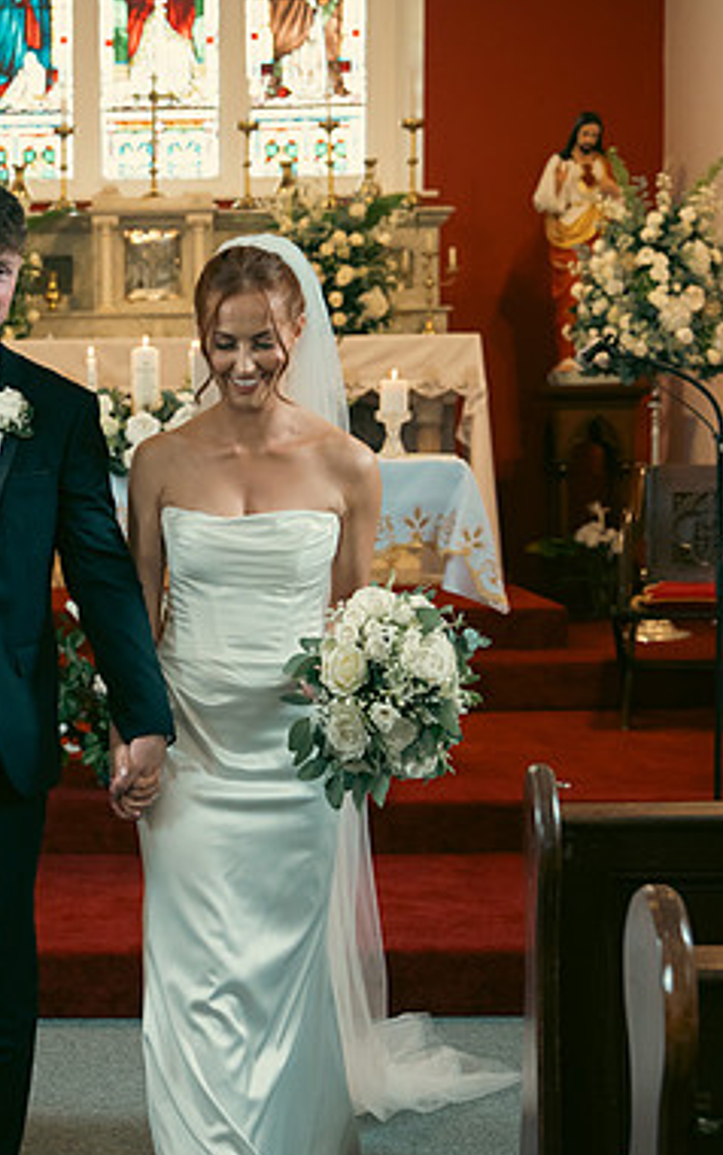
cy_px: 585
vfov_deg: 29.4
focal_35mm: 70
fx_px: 2204
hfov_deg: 18.4
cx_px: 88
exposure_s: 1/200
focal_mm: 45
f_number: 3.5
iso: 2500
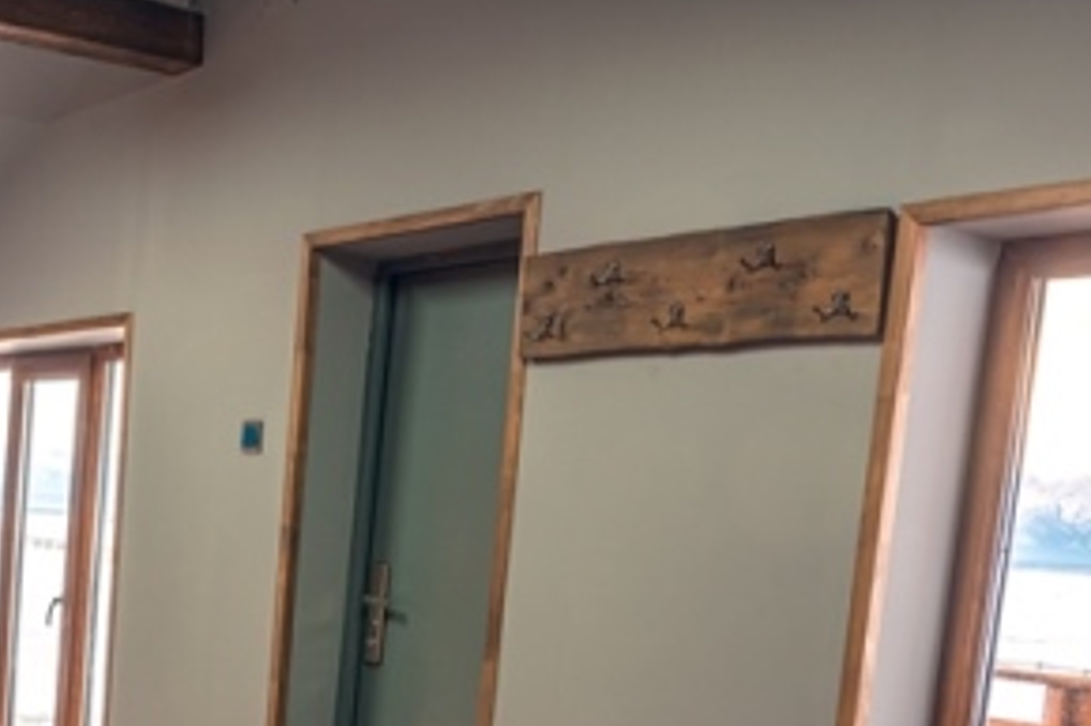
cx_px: 38
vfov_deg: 24.3
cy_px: 724
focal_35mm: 53
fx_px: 1605
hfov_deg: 34.6
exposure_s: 1/100
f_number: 9
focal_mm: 24
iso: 500
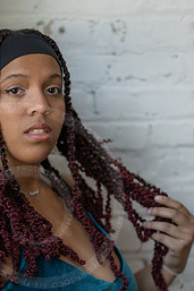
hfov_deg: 9.2
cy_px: 240
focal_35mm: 149
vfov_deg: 13.7
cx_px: 47
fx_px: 1206
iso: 320
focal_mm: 85
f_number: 1.8
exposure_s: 1/250
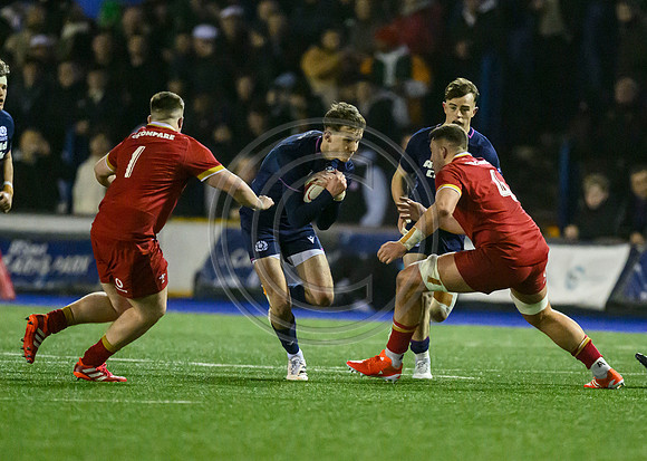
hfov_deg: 2.8
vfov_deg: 2.0
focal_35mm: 724
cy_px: 244
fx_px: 13286
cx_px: 361
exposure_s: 1/1600
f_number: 2.8
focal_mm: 400
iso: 12800
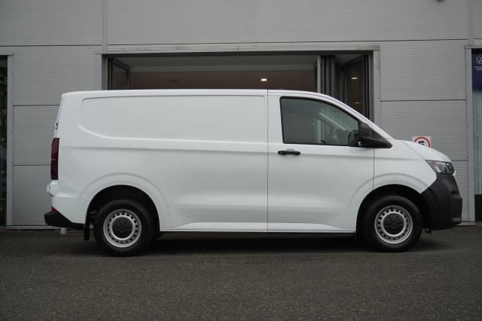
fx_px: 622
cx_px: 241
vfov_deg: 28.9
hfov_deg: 42.3
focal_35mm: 46
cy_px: 160
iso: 125
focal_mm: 31
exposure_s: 1/160
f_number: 5
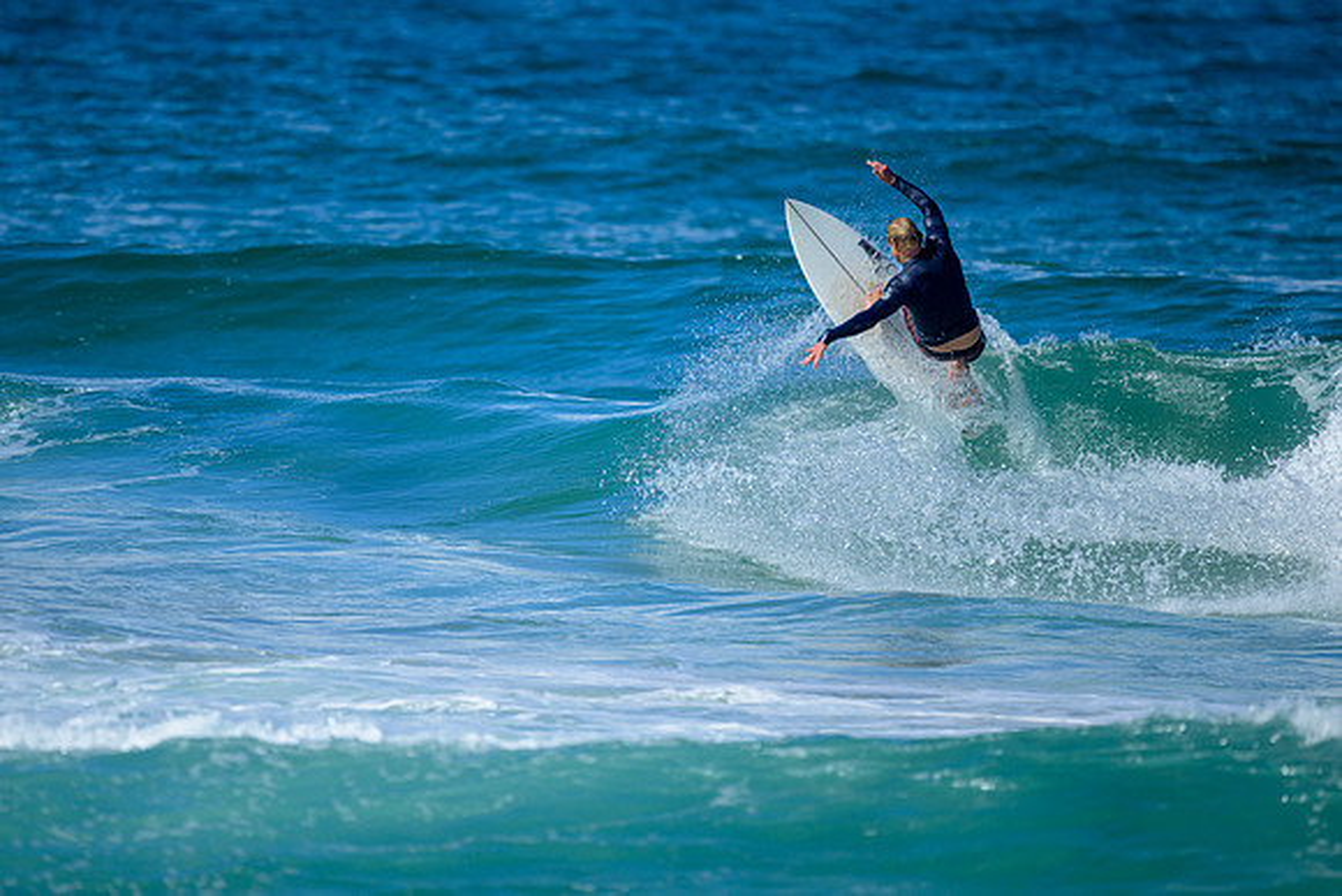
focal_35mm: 800
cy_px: 448
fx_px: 29828
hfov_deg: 2.6
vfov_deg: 1.7
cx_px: 671
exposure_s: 1/2500
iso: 360
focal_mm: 800
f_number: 6.3
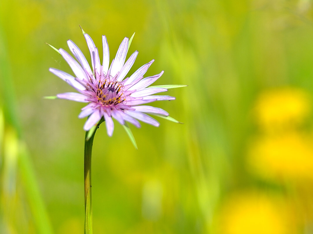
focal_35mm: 483
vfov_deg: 3.1
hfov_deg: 4.1
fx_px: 4367
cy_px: 78
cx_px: 208
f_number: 3.5
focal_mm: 200
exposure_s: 1/2500
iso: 100
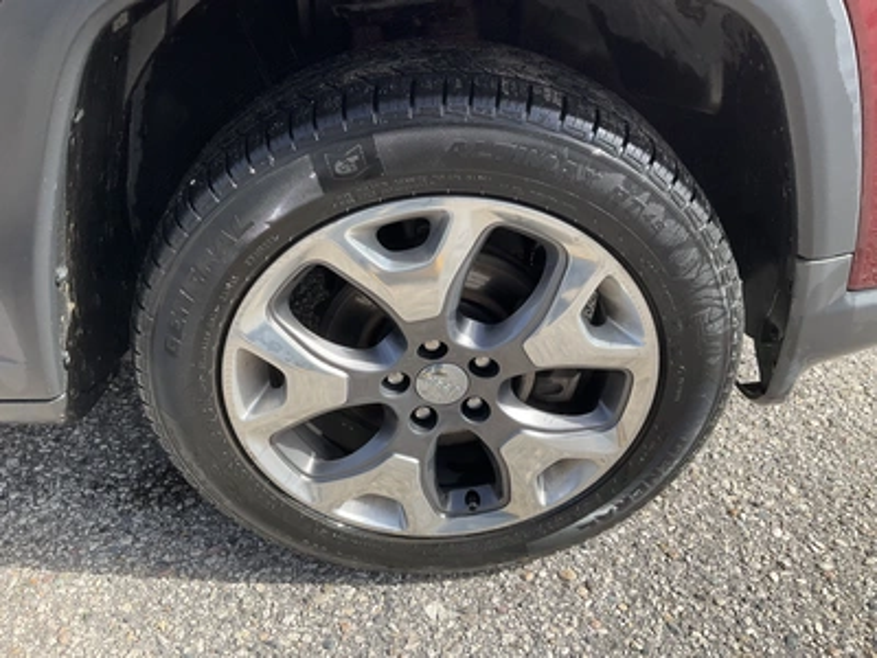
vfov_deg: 48.2
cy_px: 329
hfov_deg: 61.7
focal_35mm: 29
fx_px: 735
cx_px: 438
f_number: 1.8
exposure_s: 1/540
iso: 25
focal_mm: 3
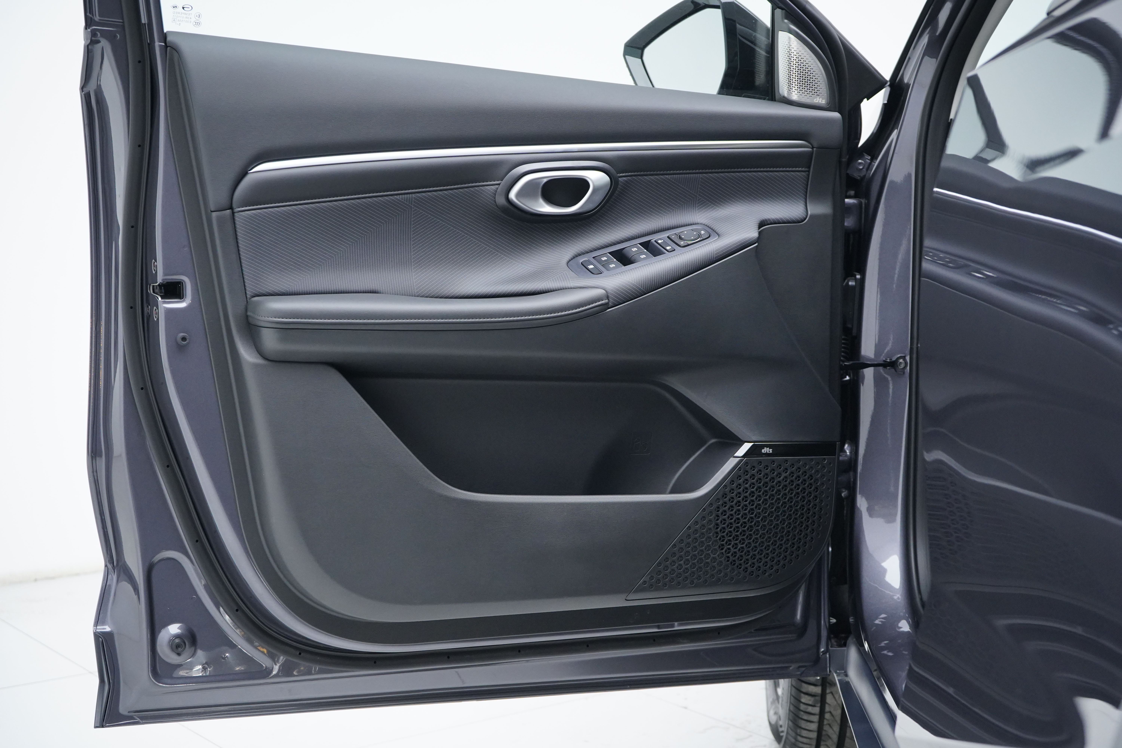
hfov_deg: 36.2
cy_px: 374
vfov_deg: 24.6
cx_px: 561
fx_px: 1714
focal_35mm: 55
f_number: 5.6
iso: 2500
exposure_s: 1/125
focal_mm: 55
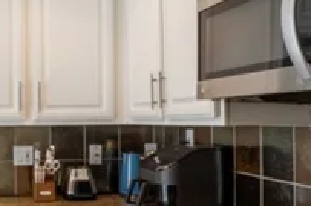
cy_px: 117
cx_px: -11
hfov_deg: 31.5
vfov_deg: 23.3
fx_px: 501
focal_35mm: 58
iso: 400
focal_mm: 14
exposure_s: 1/10
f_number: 11
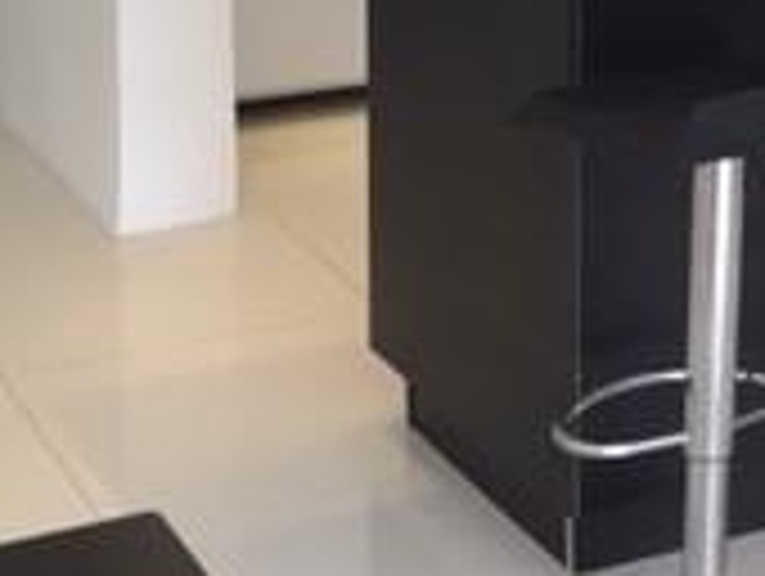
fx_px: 2412
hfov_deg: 17.7
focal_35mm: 109
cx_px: 711
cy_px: -166
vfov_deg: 13.2
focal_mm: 4.15
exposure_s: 1/30
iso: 32
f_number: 2.2
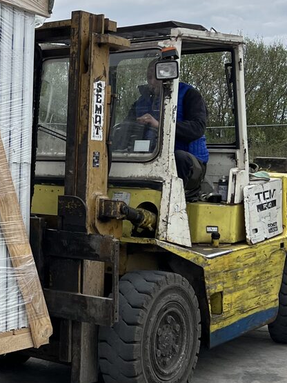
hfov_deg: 18.5
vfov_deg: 26.0
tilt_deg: -1.8
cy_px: 193
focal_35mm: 75
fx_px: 829
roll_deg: +0.1
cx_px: -71
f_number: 1.5
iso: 50
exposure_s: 1/3704
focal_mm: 5.7
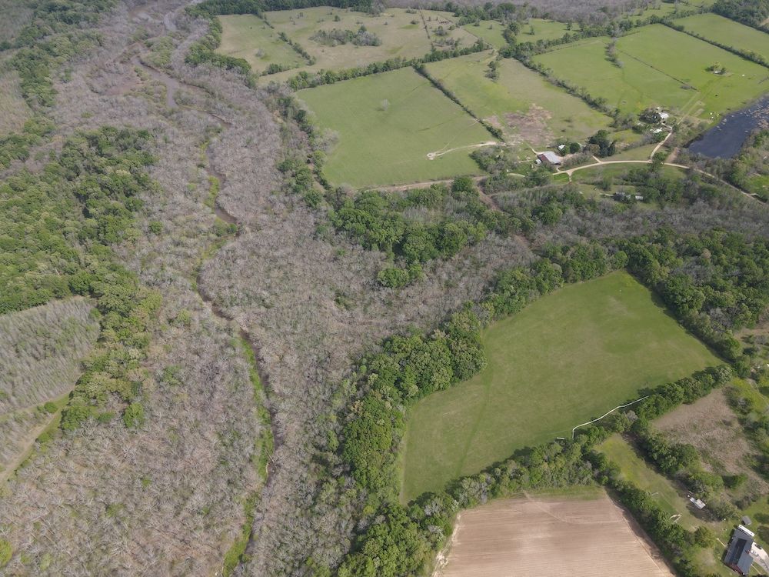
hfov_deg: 71.6
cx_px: 384
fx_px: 533
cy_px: 288
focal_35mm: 24
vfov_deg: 56.8
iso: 100
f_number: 2.8
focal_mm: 4.5
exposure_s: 1/640
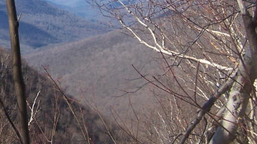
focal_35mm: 97
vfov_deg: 12.1
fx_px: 661
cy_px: -39
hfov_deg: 21.0
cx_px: -16
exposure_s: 1/640
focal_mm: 6.3
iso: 80
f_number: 4
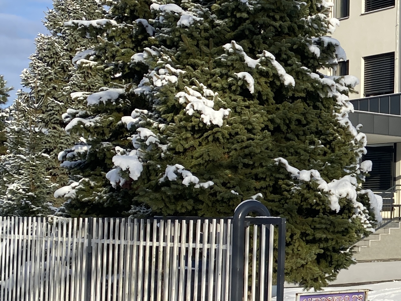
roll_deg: -0.3
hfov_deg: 21.5
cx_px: 557
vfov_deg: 18.4
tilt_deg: +2.3
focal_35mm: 80
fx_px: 927
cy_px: 186
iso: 32
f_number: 1.8
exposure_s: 1/877
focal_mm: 4.25
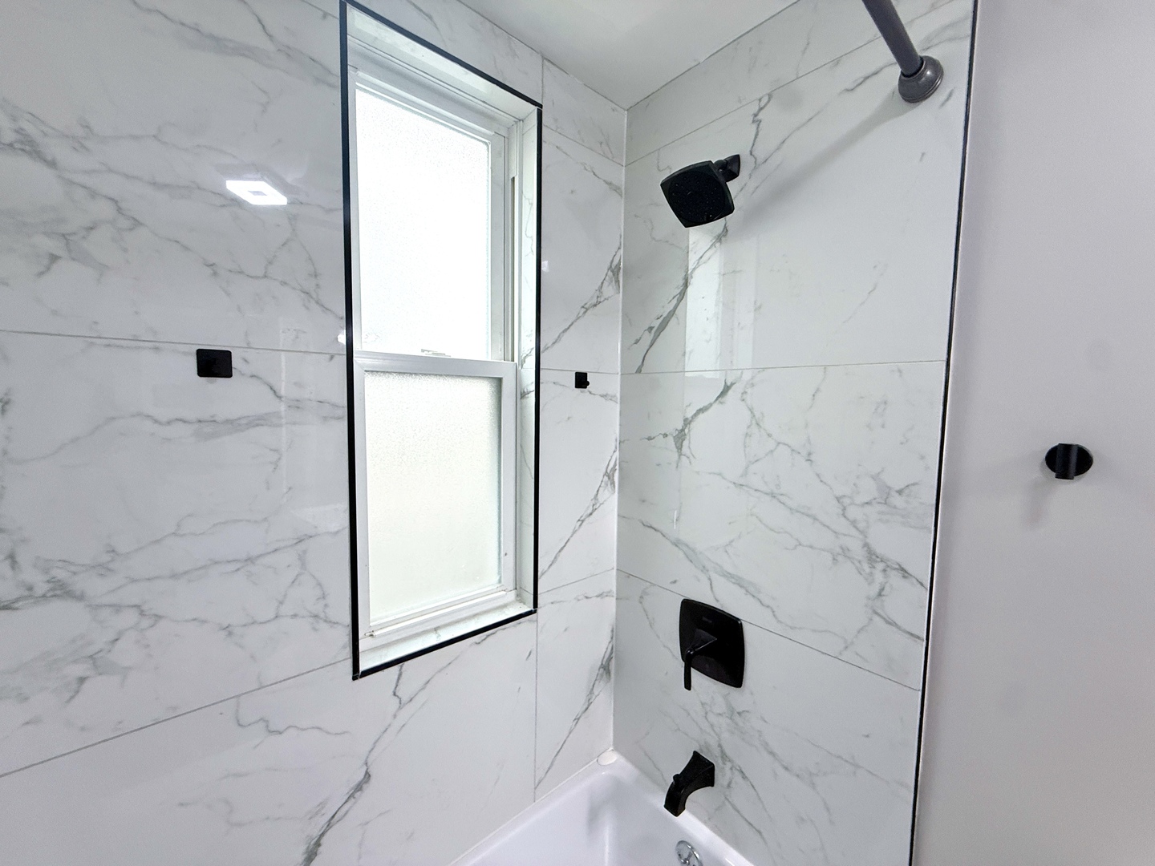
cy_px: 433
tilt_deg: -4.7
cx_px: 578
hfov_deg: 102.1
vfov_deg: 85.7
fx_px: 467
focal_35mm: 14
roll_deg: -0.8
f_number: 2.2
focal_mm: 2.22
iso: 160
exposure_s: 1/120
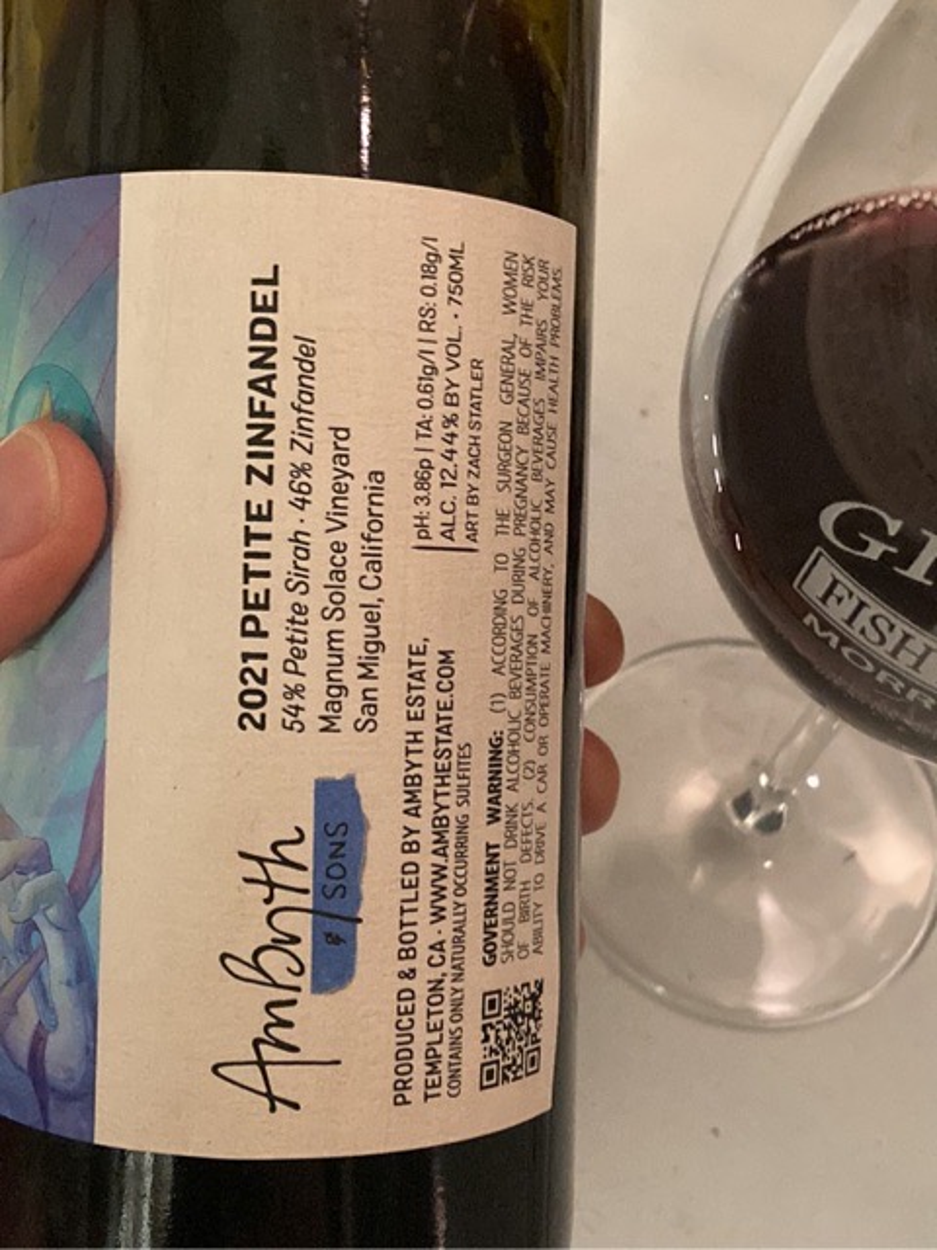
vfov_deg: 61.7
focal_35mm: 29
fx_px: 1047
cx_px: 468
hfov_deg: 48.2
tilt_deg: -61.2
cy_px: 625
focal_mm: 3.99
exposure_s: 1/40
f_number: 1.8
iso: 800
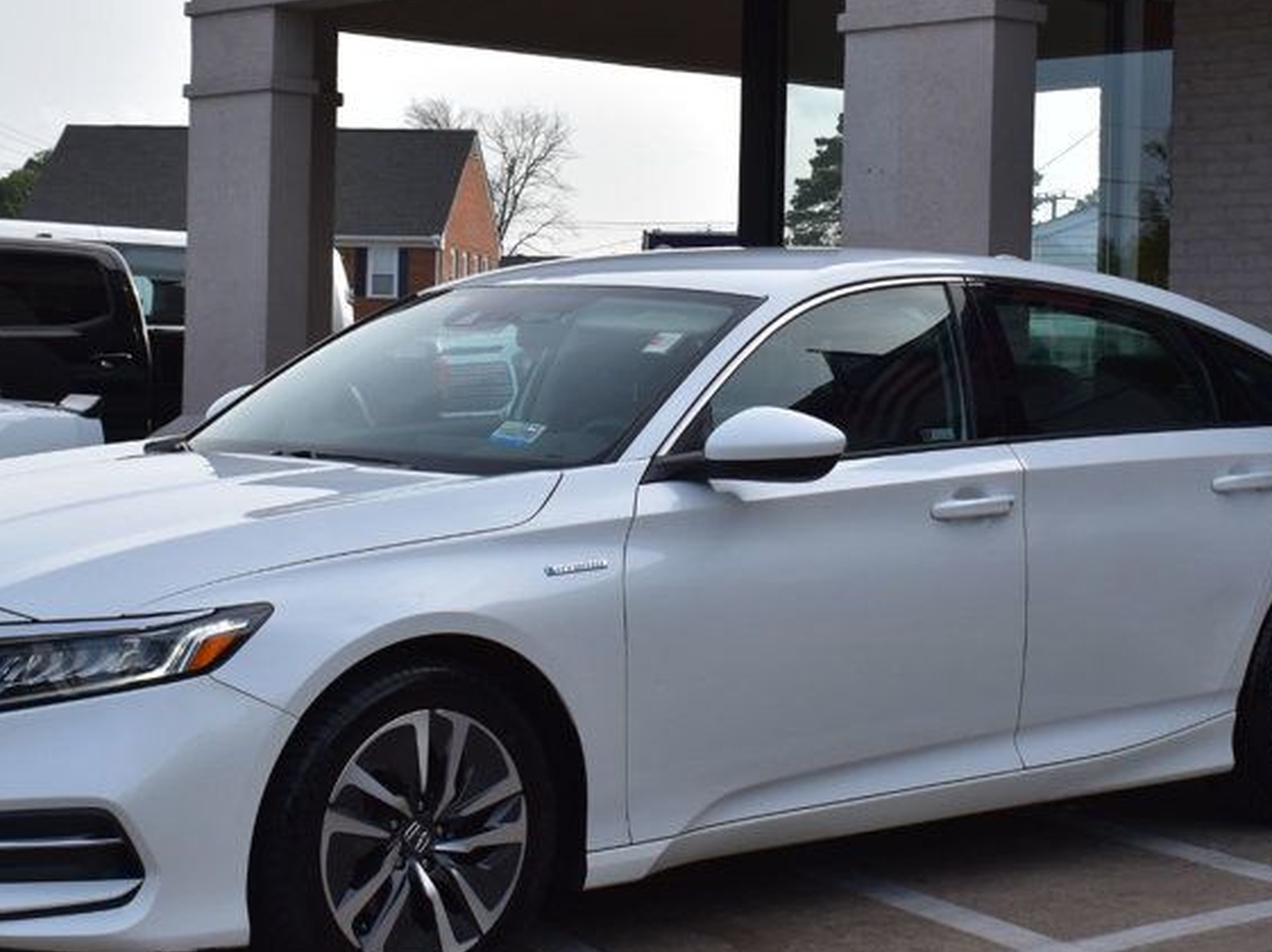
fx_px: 2901
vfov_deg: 18.6
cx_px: 796
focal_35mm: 79
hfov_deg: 24.7
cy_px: 358
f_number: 11
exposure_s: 1/400
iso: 400
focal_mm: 30
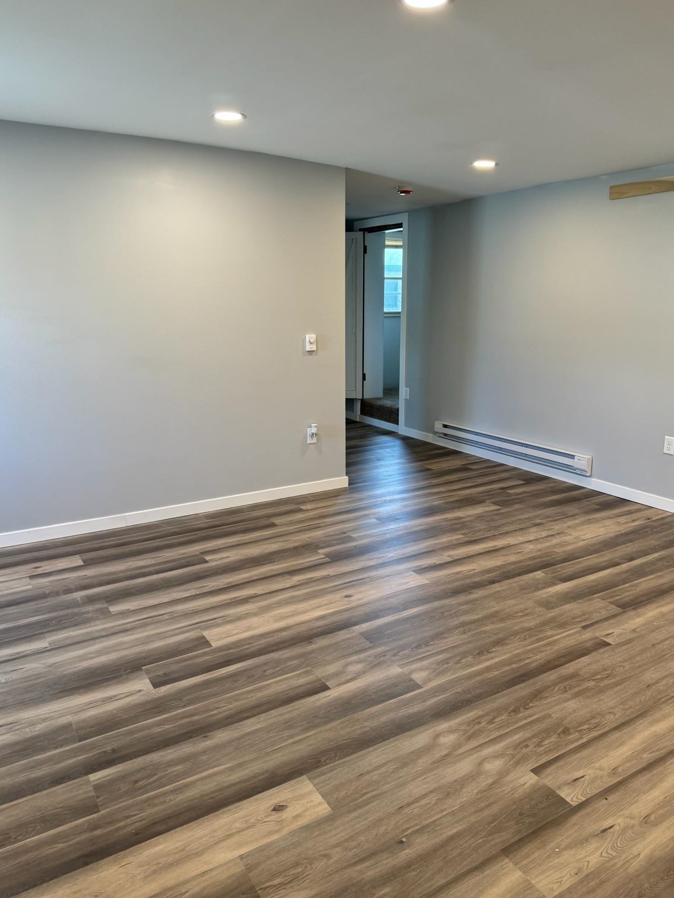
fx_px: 649
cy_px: 445
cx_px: 340
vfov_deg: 69.4
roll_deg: +0.8
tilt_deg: -11.1
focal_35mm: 25
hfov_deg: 54.9
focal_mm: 6.76
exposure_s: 1/120
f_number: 1.78
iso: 160
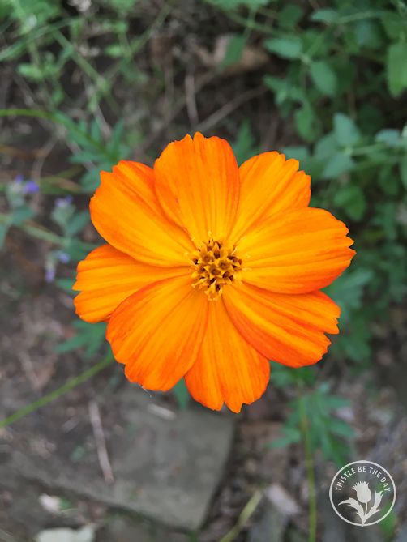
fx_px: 454
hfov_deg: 48.2
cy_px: 271
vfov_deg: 61.7
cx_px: 204
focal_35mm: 29
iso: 50
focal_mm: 4.15
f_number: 2.2
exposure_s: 1/30
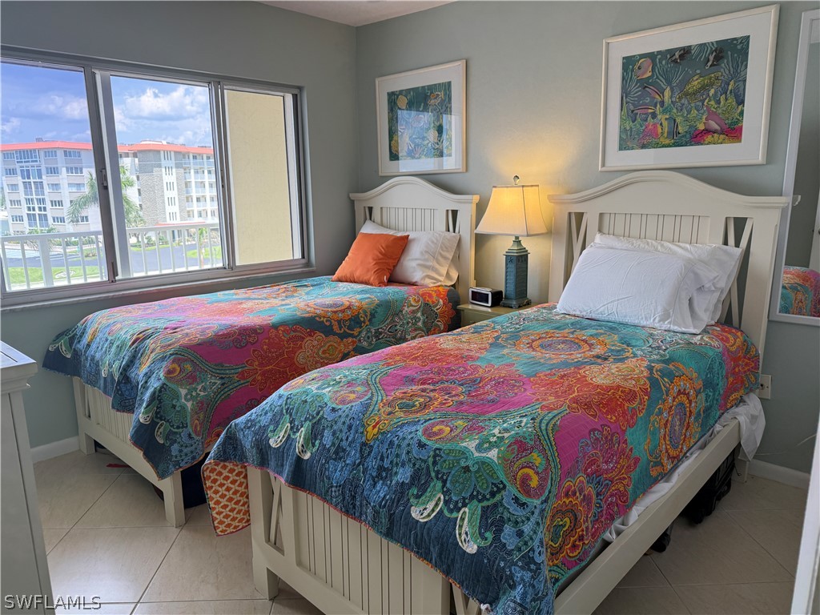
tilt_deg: -11.6
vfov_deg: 56.8
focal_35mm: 24
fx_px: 569
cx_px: 410
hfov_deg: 71.6
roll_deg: +0.6
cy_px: 308
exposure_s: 1/368
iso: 100
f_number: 1.78
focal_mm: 6.76
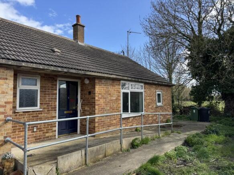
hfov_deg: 71.6
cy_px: 88
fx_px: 162
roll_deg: +1.2
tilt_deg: +2.6
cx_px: 117
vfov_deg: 56.8
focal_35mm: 24
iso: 80
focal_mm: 6.76
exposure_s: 1/2252
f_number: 1.78
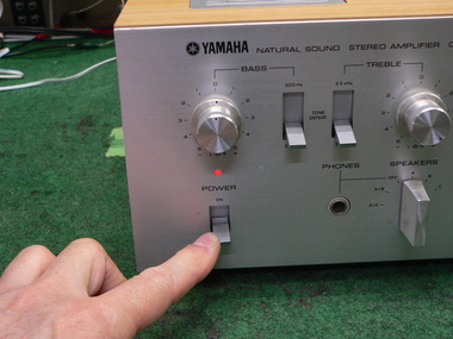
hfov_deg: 37.5
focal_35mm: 51
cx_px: 226
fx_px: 667
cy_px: 170
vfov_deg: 28.6
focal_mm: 8.5
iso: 200
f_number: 2.8
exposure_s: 1/25
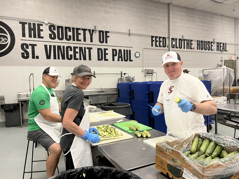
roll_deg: +1.2
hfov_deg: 67.3
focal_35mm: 26
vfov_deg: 53.1
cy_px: 90
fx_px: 180
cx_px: 120
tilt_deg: -2.3
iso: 320
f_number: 1.6
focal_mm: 5.1
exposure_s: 1/60
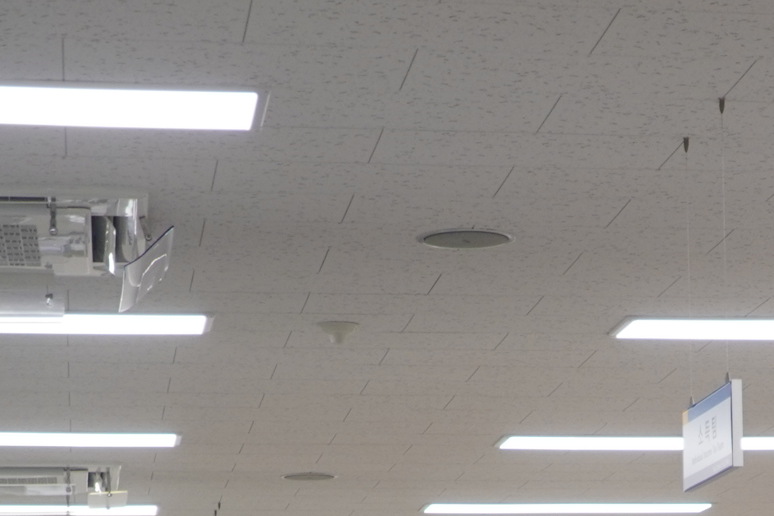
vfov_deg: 10.8
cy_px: 861
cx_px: 648
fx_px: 2602
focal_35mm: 121
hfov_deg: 16.8
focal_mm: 22
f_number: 4
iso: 200
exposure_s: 1/40
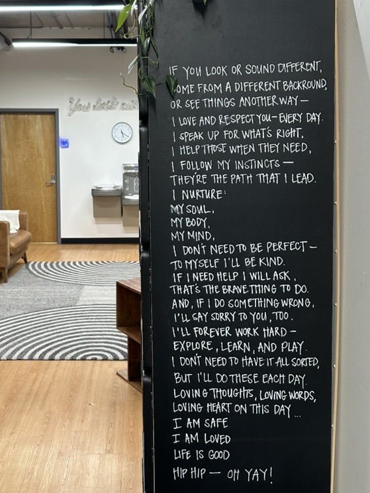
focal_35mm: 33
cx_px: 130
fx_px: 470
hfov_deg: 42.5
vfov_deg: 54.7
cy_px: 183
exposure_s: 1/60
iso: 250
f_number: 1.78
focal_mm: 6.86
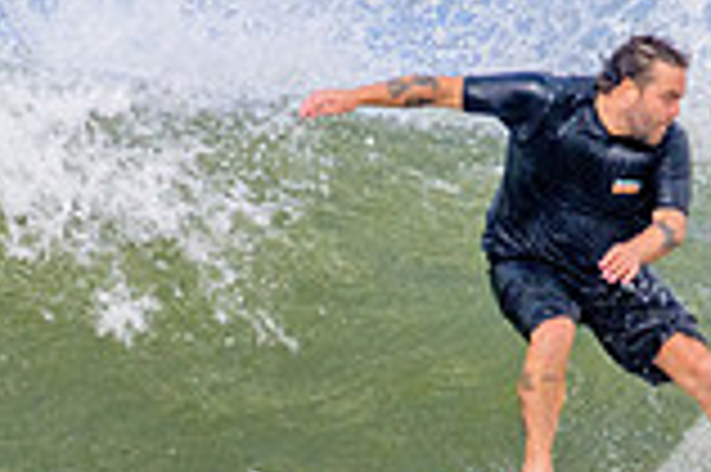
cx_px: 580
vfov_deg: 0.5
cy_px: 510
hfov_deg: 0.7
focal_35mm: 2940
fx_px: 58004
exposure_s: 1/2000
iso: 1600
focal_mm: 800
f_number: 11
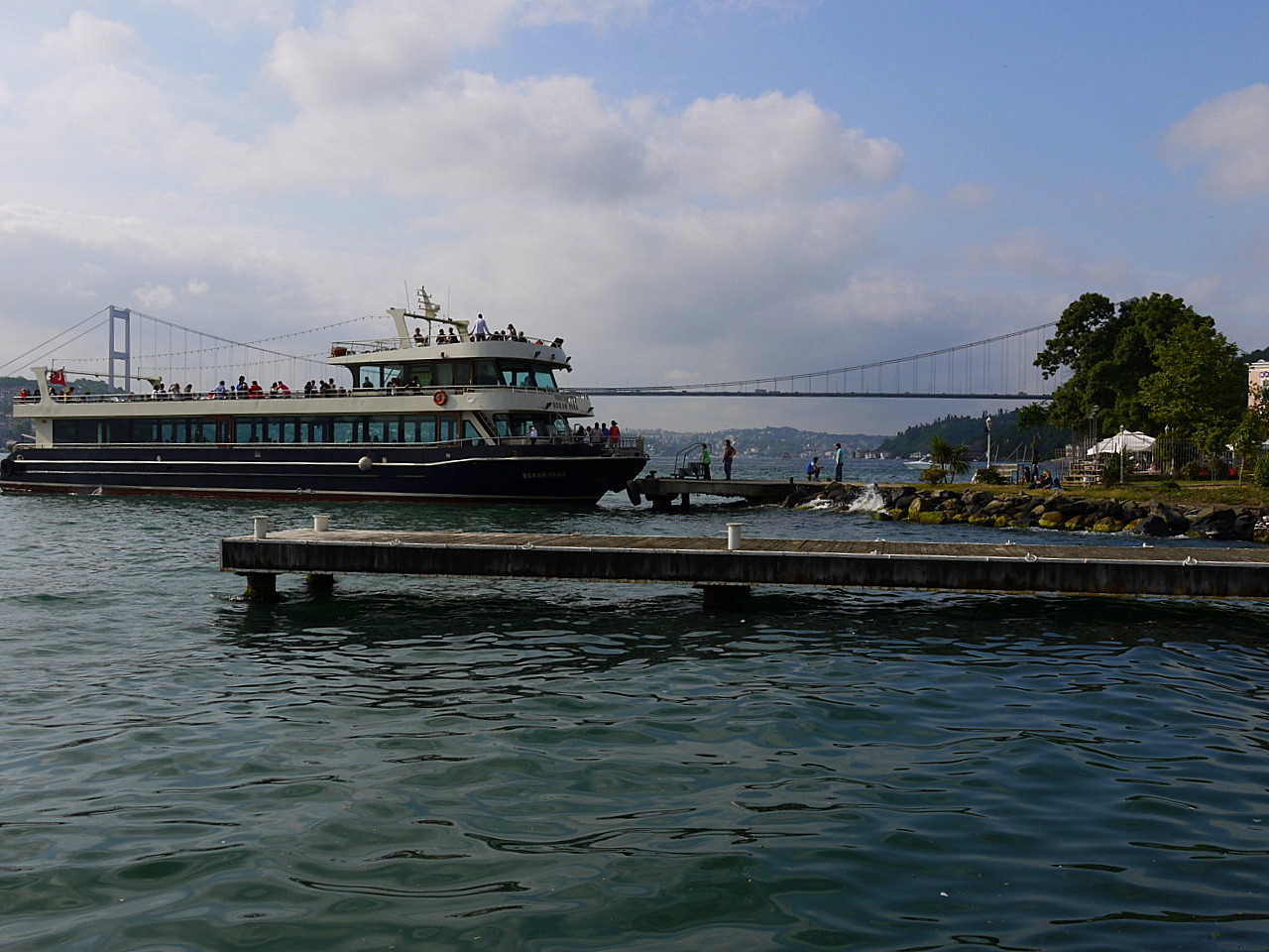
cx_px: 634
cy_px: 476
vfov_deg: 41.8
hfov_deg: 54.0
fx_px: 1246
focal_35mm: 34
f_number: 10
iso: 100
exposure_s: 1/400
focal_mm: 17
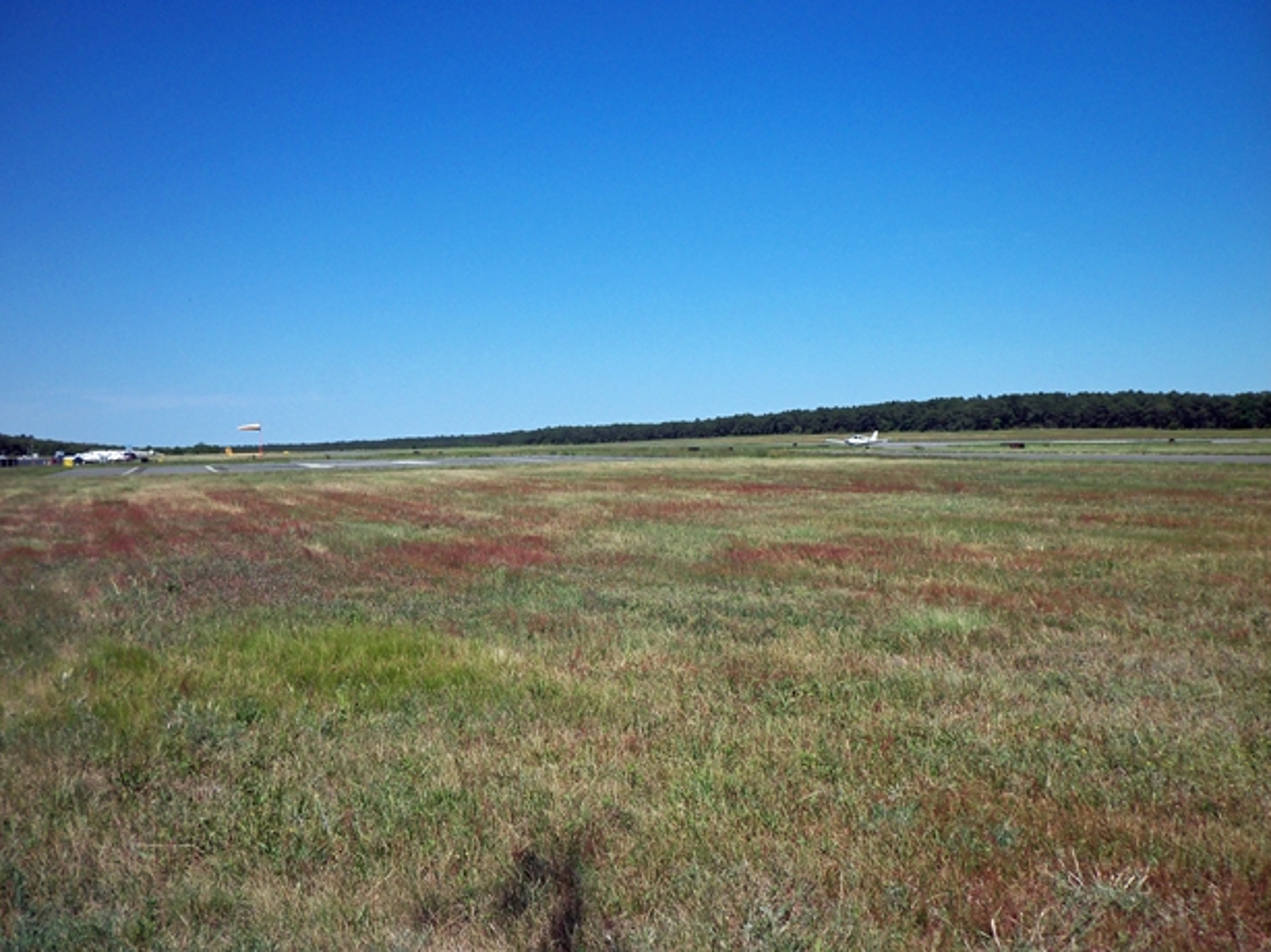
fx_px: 1285
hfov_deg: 52.6
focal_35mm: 35
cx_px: 619
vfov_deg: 40.7
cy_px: 466
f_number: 8.8
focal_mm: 5.7
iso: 80
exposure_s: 1/200
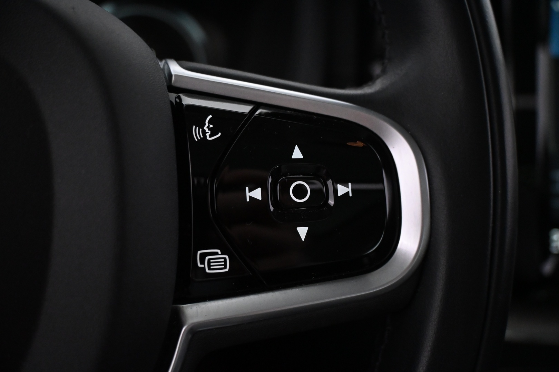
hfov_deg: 58.3
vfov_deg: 40.8
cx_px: 280
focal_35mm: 32
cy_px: 186
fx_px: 501
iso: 3600
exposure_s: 1/60
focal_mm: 21.5
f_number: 4
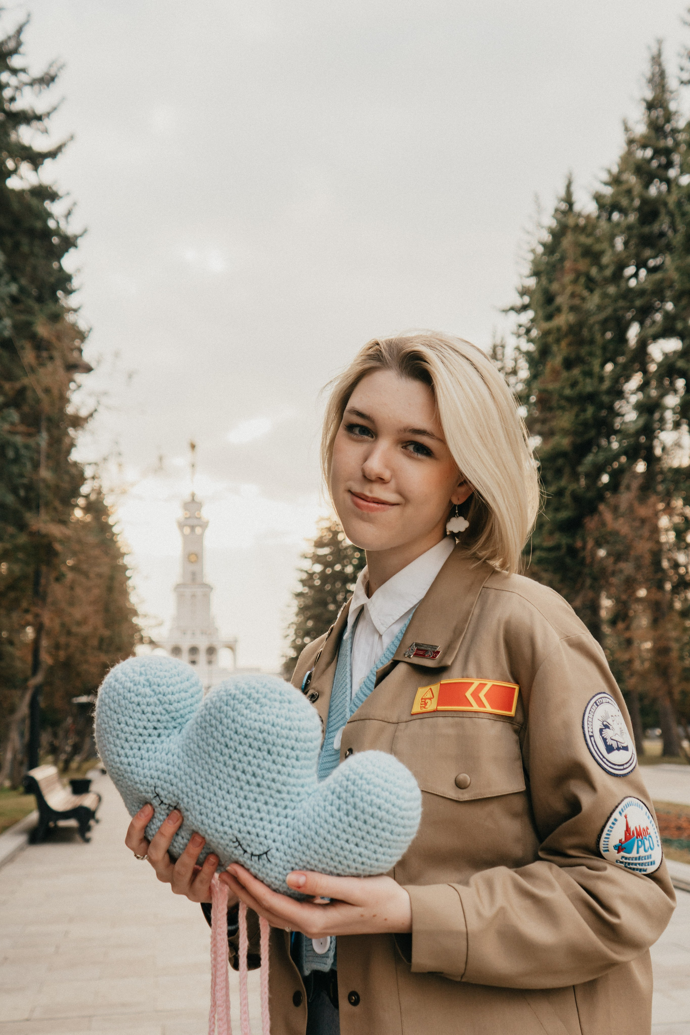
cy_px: 518
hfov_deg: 31.9
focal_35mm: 42
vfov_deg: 46.4
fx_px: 1207
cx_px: 345
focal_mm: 28
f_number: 4
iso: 100
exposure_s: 1/200
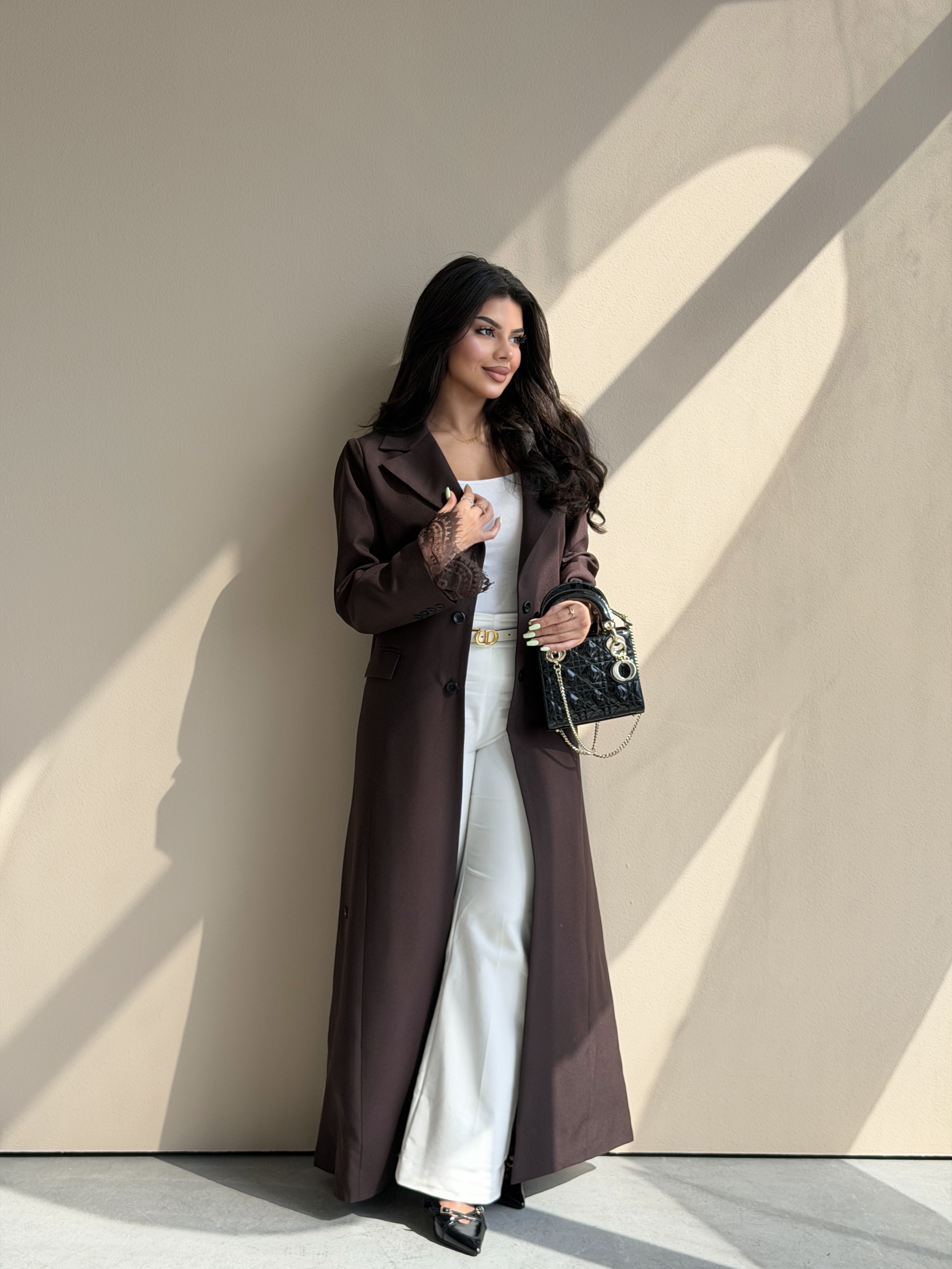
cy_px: 634
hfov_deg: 30.3
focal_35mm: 48
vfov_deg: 39.7
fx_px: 1760
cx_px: 476
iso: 64
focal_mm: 6.76
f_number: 1.78
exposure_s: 1/484
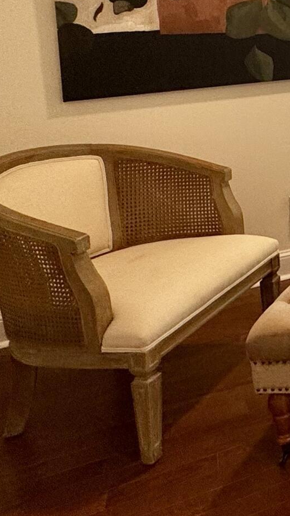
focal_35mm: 49
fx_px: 670
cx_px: 636
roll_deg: +1.0
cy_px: 23
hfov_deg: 16.2
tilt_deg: -5.0
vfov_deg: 38.3
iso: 80
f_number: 2.2
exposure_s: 1/99
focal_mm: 2.22
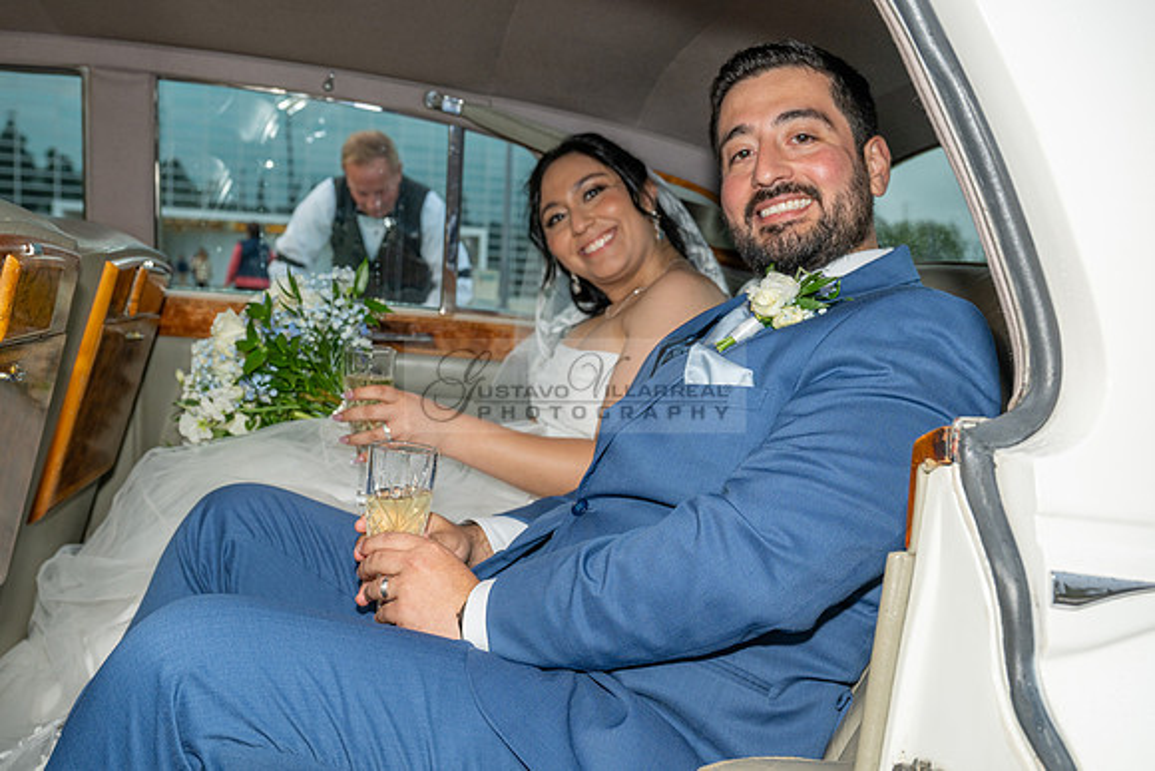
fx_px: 1107
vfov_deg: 38.4
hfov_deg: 55.1
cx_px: 578
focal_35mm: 34
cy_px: 386
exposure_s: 1/160
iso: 500
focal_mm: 34.5
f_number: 5.6
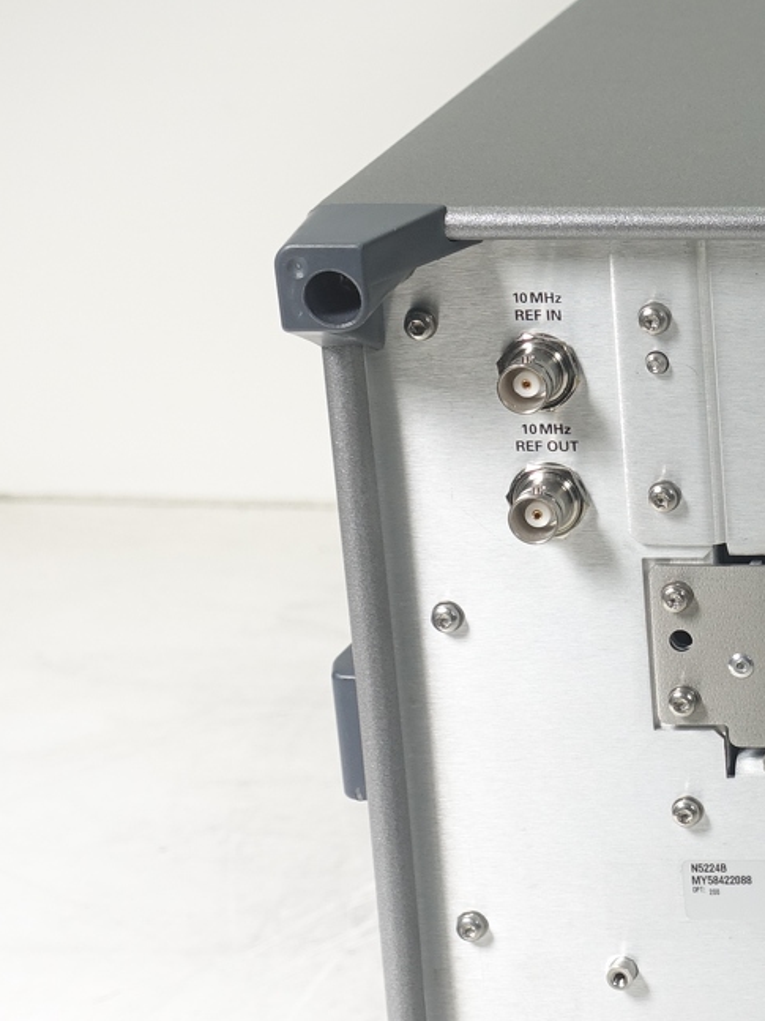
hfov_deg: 10.1
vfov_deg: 14.4
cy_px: 686
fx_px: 4038
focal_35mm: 137
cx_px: 1431
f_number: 4
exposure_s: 1/80
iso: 125
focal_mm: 16.39
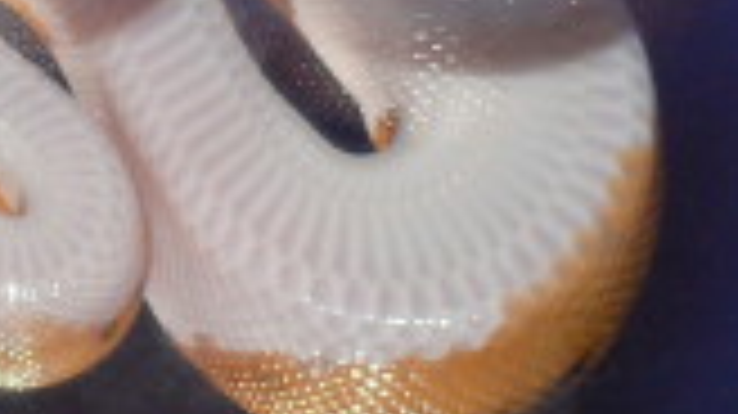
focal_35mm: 275
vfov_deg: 4.4
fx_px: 5378
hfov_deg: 7.8
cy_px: -124
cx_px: -216
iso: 100
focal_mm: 12.5
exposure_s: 1/30
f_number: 3.2
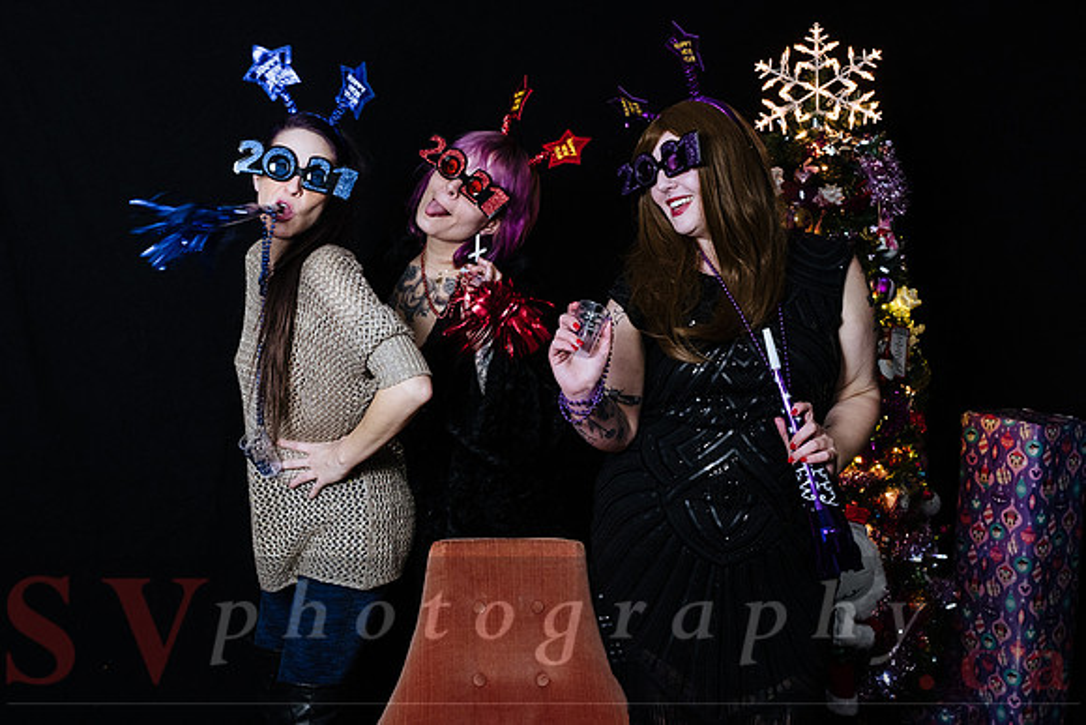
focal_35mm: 30
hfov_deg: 61.1
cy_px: 344
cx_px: 495
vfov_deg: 43.0
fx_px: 919
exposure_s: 1/80
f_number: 4
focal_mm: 18.7
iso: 200
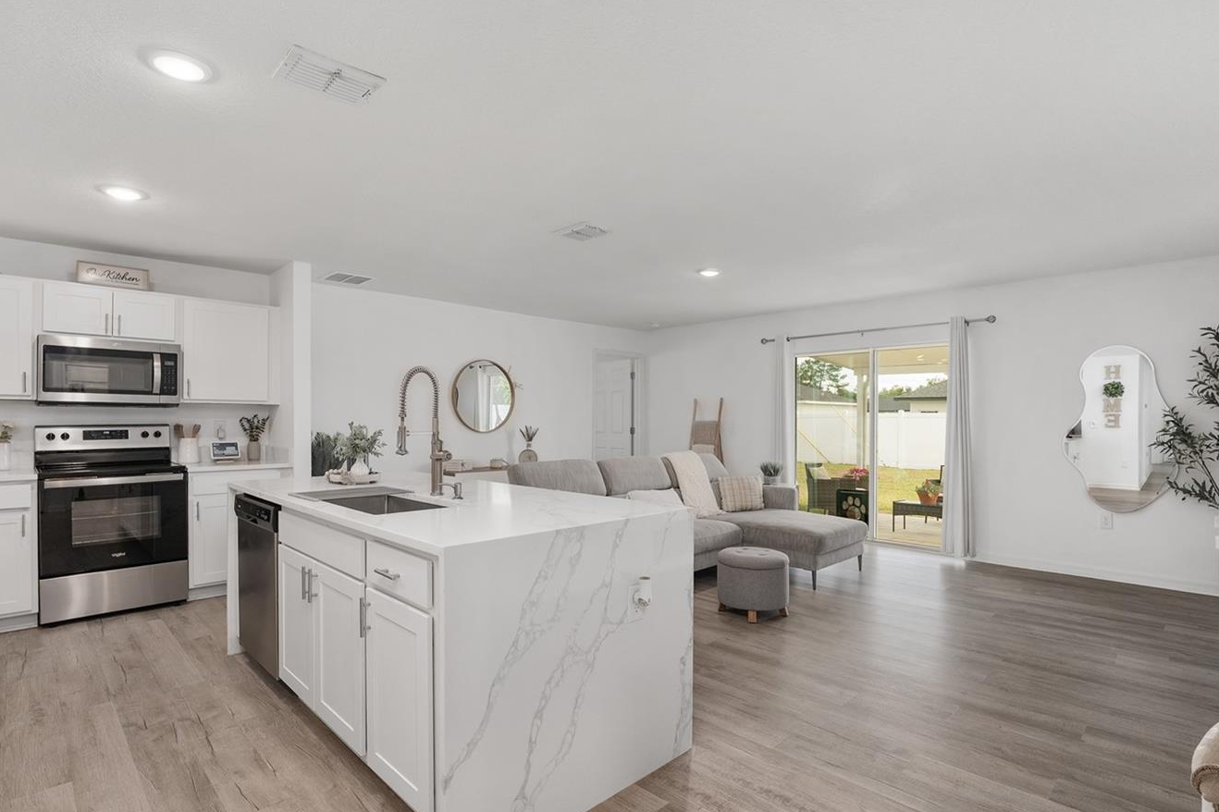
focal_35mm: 17
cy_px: 422
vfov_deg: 70.4
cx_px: 591
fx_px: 575
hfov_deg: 93.3
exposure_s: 1/6
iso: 320
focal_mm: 14
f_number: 7.1
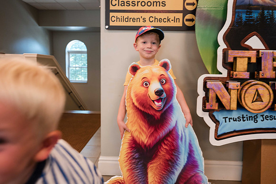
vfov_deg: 50.2
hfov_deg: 70.2
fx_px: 196
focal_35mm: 26
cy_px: 90
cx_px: 135
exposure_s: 1/125
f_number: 4
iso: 1000
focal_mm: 23.5
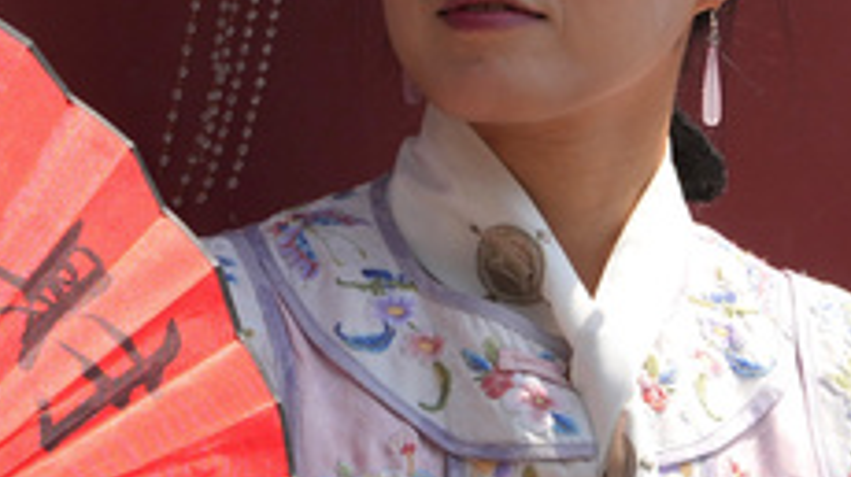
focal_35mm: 327
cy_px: 303
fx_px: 7374
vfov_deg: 3.7
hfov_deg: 6.6
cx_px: 240
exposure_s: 1/640
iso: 250
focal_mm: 70
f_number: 8
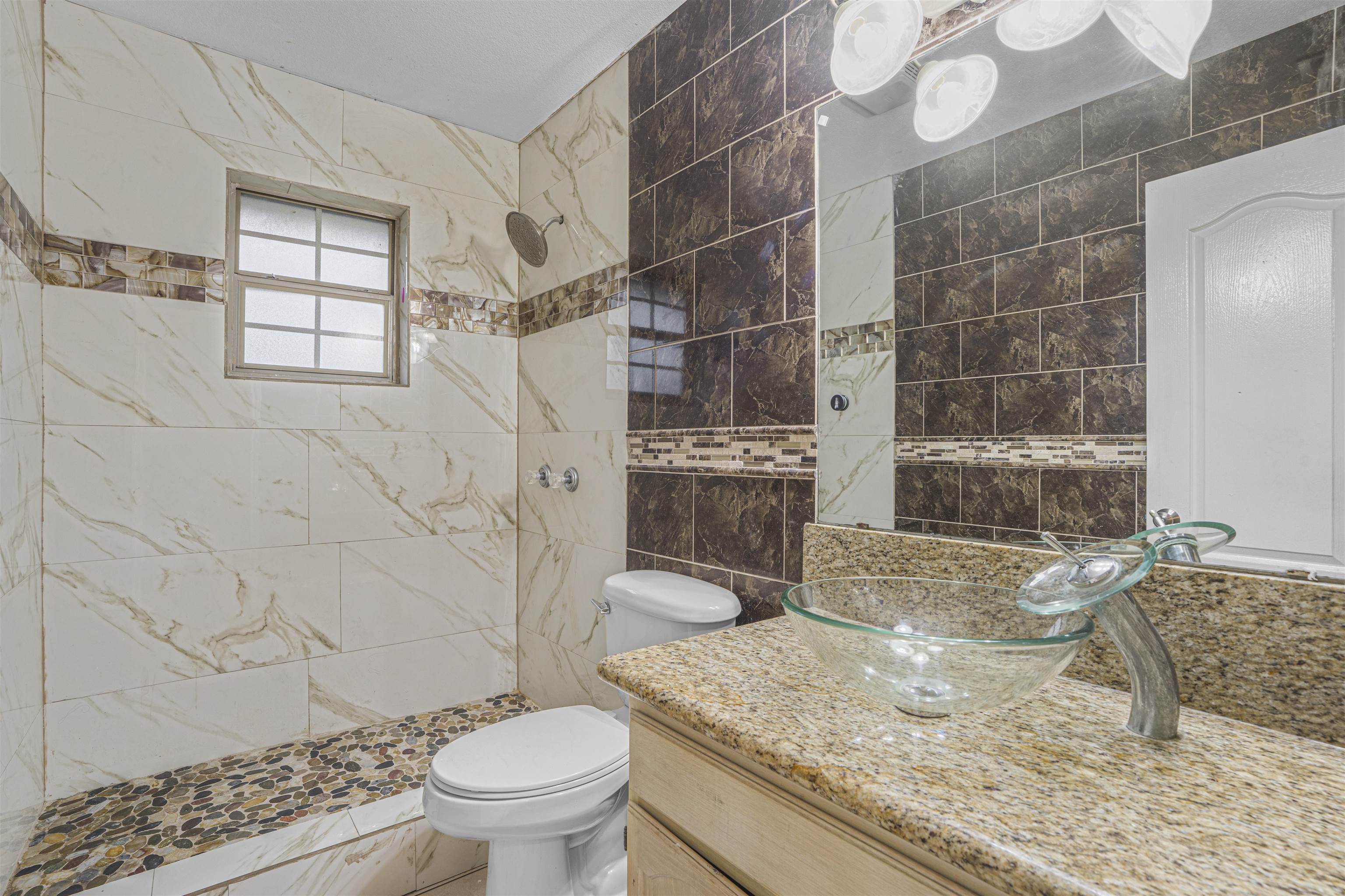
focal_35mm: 16
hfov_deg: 96.7
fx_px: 598
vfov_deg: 73.7
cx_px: 672
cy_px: 448
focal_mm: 16
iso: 250
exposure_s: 1/1.25
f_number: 9
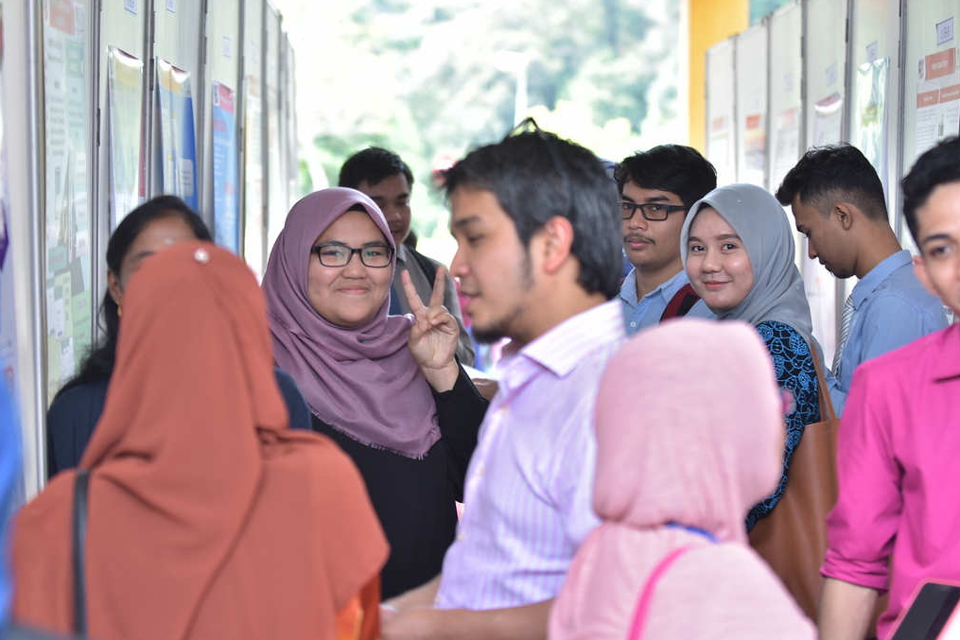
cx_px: 479
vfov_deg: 12.9
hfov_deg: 19.3
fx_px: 2827
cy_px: 319
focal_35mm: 106
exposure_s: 1/40
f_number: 2.8
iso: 100
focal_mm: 70
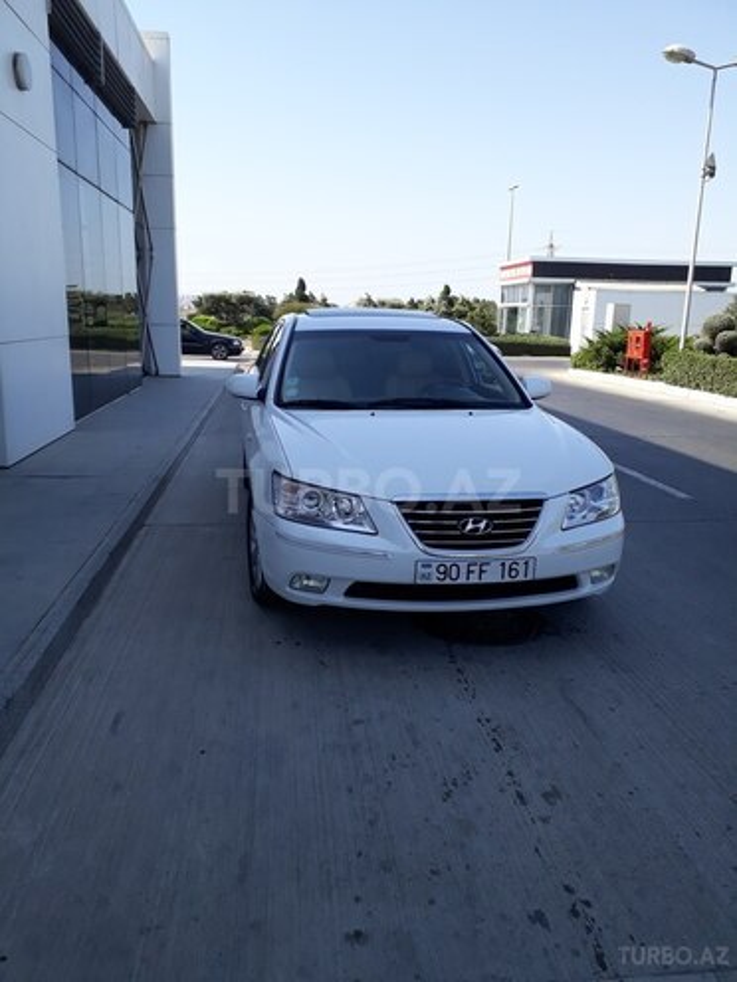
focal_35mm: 27
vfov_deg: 65.3
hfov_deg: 51.4
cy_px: 491
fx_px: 766
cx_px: 368
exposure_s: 1/790
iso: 40
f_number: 1.9
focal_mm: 3.6
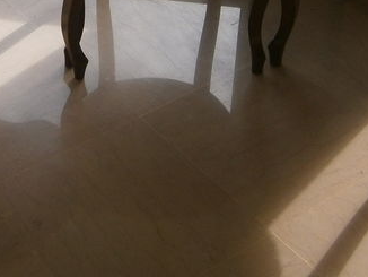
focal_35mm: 95
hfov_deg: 20.2
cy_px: -77
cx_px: 35
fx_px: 1011
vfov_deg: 14.9
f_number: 2.9
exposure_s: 1/250
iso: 80
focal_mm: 5.5
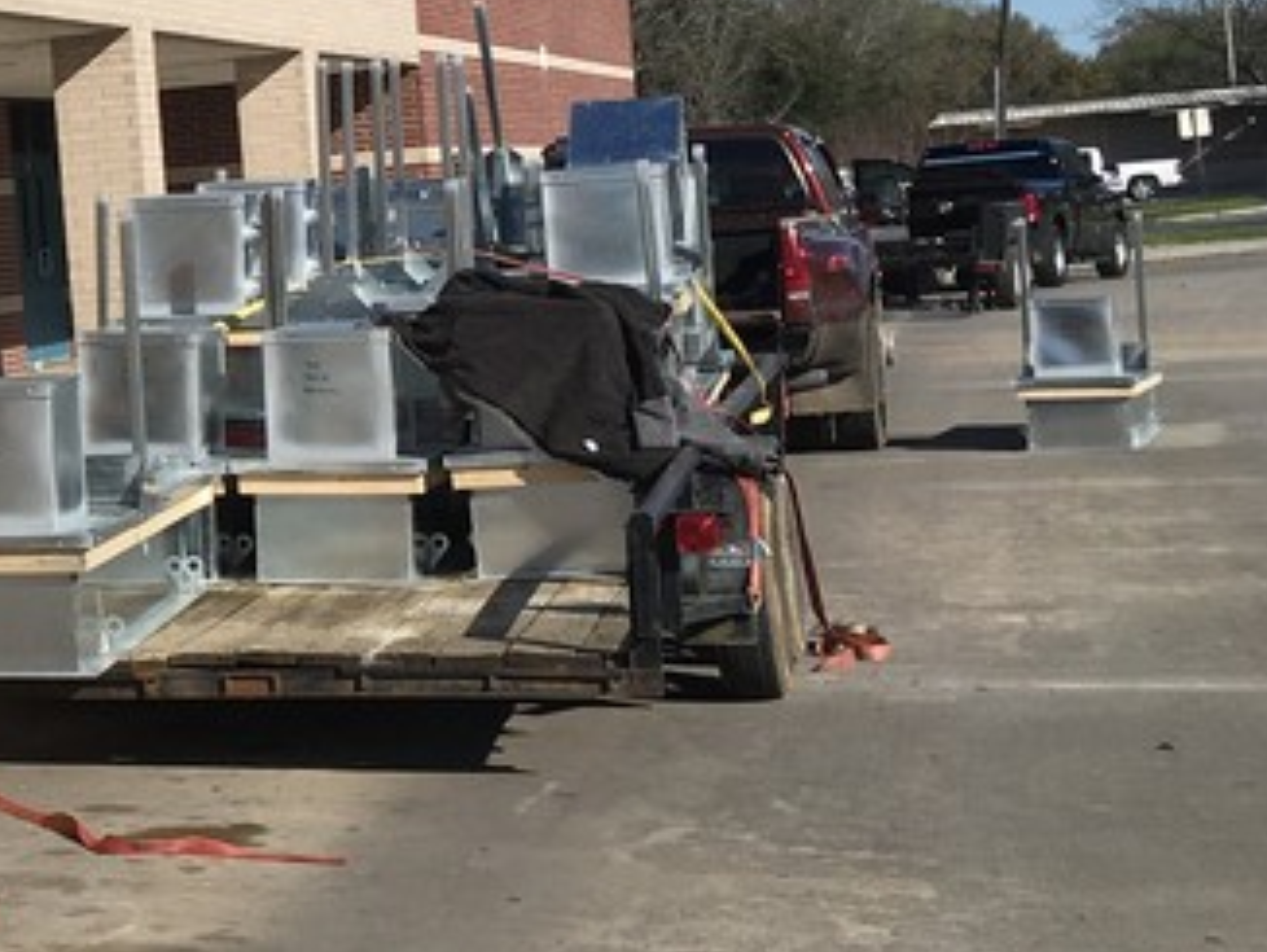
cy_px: 256
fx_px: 3333
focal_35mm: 91
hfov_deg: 19.1
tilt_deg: +3.9
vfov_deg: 16.2
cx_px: -599
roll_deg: +5.0
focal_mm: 4.15
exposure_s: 1/2404
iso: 25
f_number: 2.2
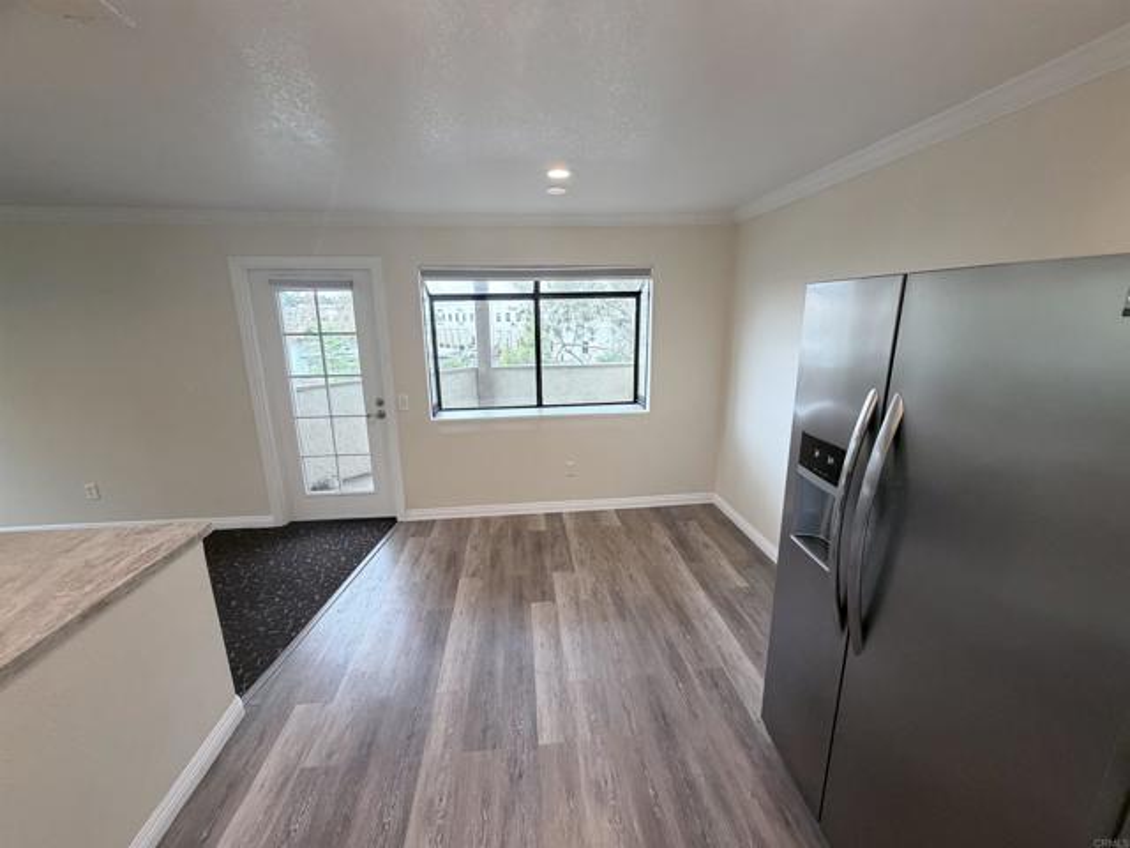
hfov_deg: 102.1
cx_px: 565
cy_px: 424
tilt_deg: -13.3
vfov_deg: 85.7
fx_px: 457
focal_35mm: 14
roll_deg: +1.4
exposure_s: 1/120
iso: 250
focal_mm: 2.22
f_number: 2.2
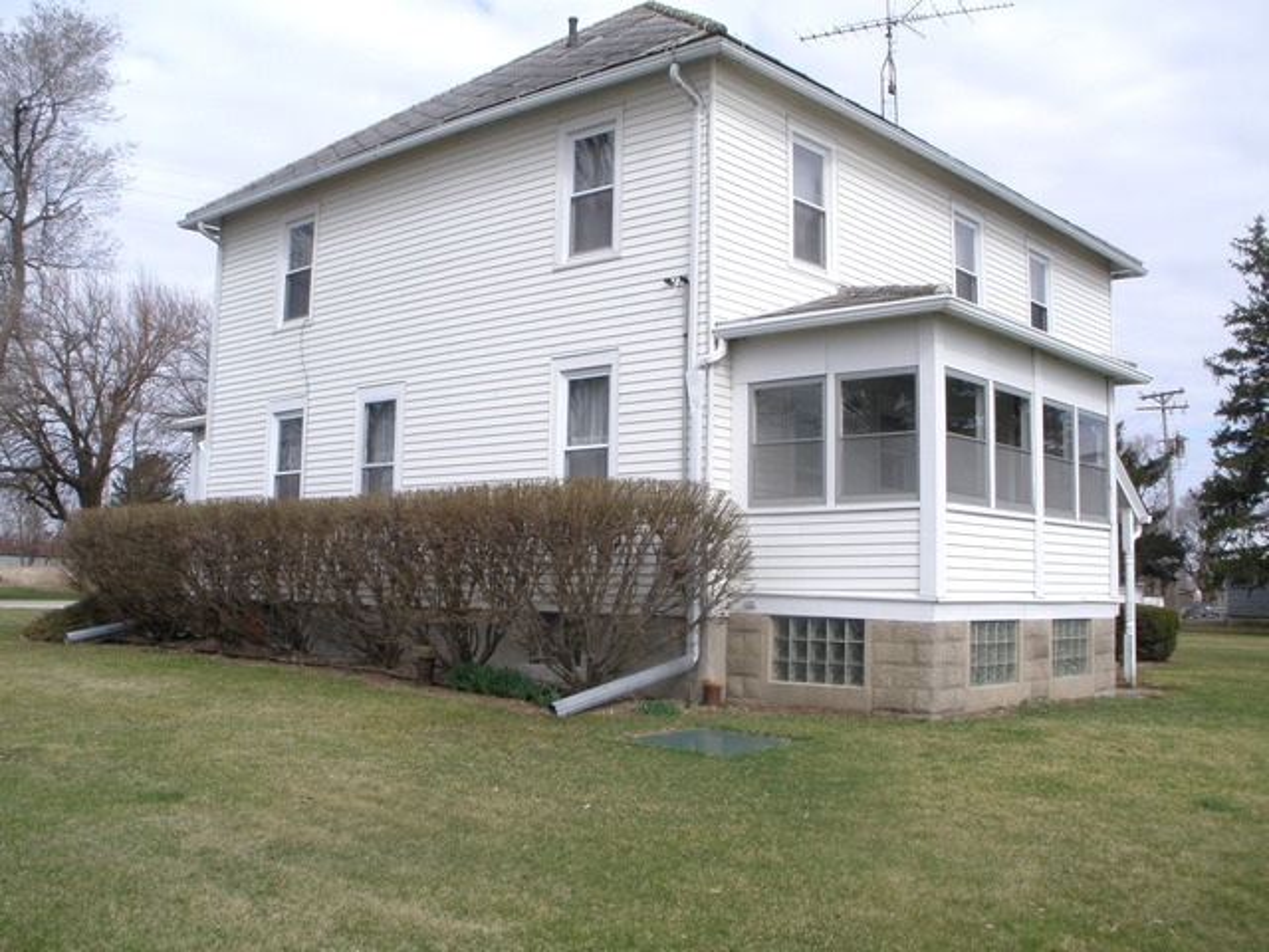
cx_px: 634
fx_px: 1320
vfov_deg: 39.7
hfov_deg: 51.4
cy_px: 476
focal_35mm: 36
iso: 80
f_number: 5.6
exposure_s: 1/320
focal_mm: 6.3
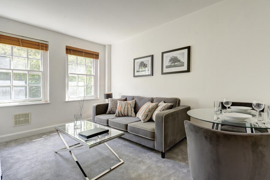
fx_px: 120
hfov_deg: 96.7
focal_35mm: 16
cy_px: 102
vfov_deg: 73.4
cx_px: 139
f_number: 9.5
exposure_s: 1/45
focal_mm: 14
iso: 800
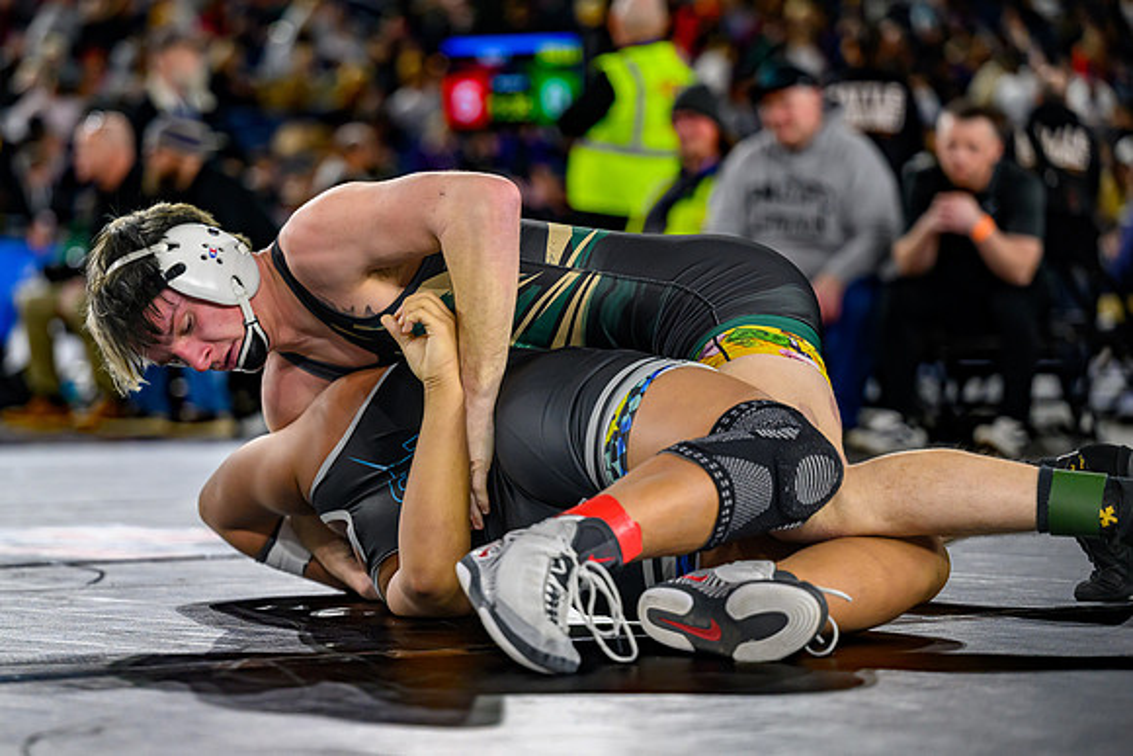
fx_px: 4139
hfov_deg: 15.6
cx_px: 468
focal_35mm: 131
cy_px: 442
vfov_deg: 10.4
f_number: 2.8
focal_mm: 110
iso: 1400
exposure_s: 1/800
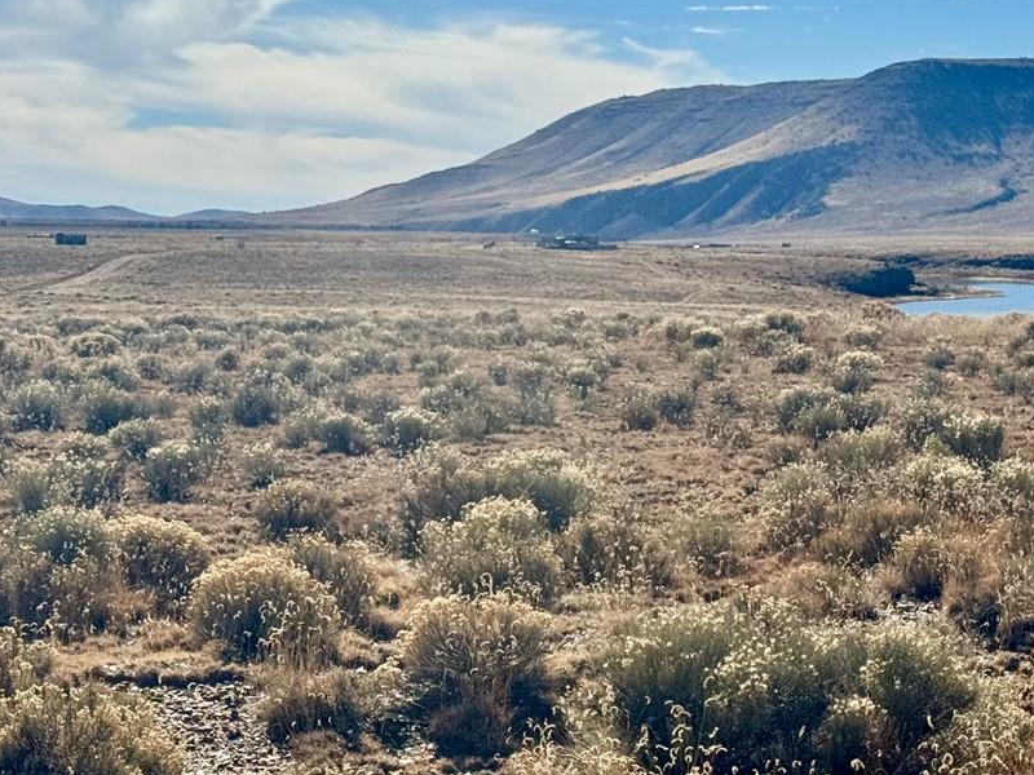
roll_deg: -0.8
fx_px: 2868
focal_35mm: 96
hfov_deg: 20.2
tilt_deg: -3.4
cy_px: 355
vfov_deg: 15.4
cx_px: 823
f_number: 1.78
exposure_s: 1/10526
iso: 64
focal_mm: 6.76
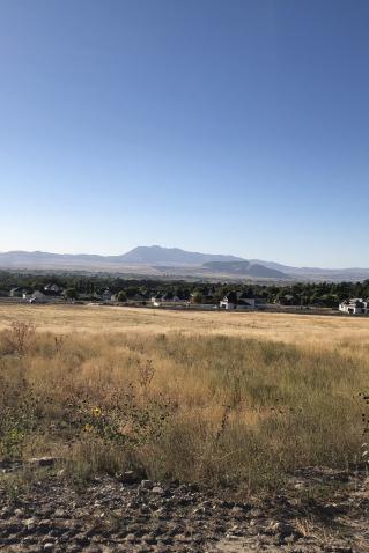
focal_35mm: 39
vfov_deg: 49.5
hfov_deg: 34.2
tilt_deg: -1.9
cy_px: 276
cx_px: 165
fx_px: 599
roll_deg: -2.6
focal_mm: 4
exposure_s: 1/3690
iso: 25
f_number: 1.8
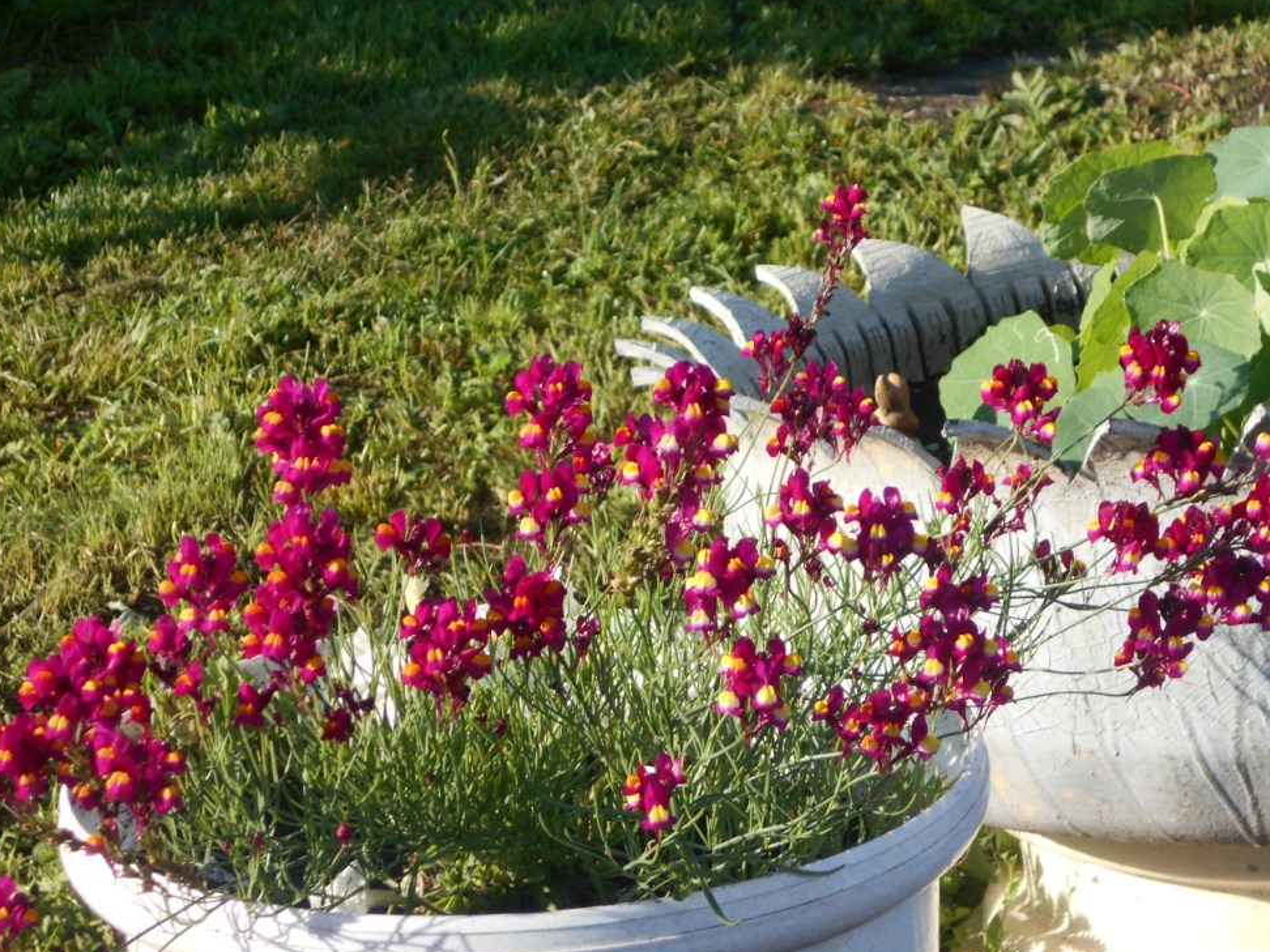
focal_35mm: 119
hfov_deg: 16.6
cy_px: 468
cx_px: 613
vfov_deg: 12.5
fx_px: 4366
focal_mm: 20.1
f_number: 6
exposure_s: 1/160
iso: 80
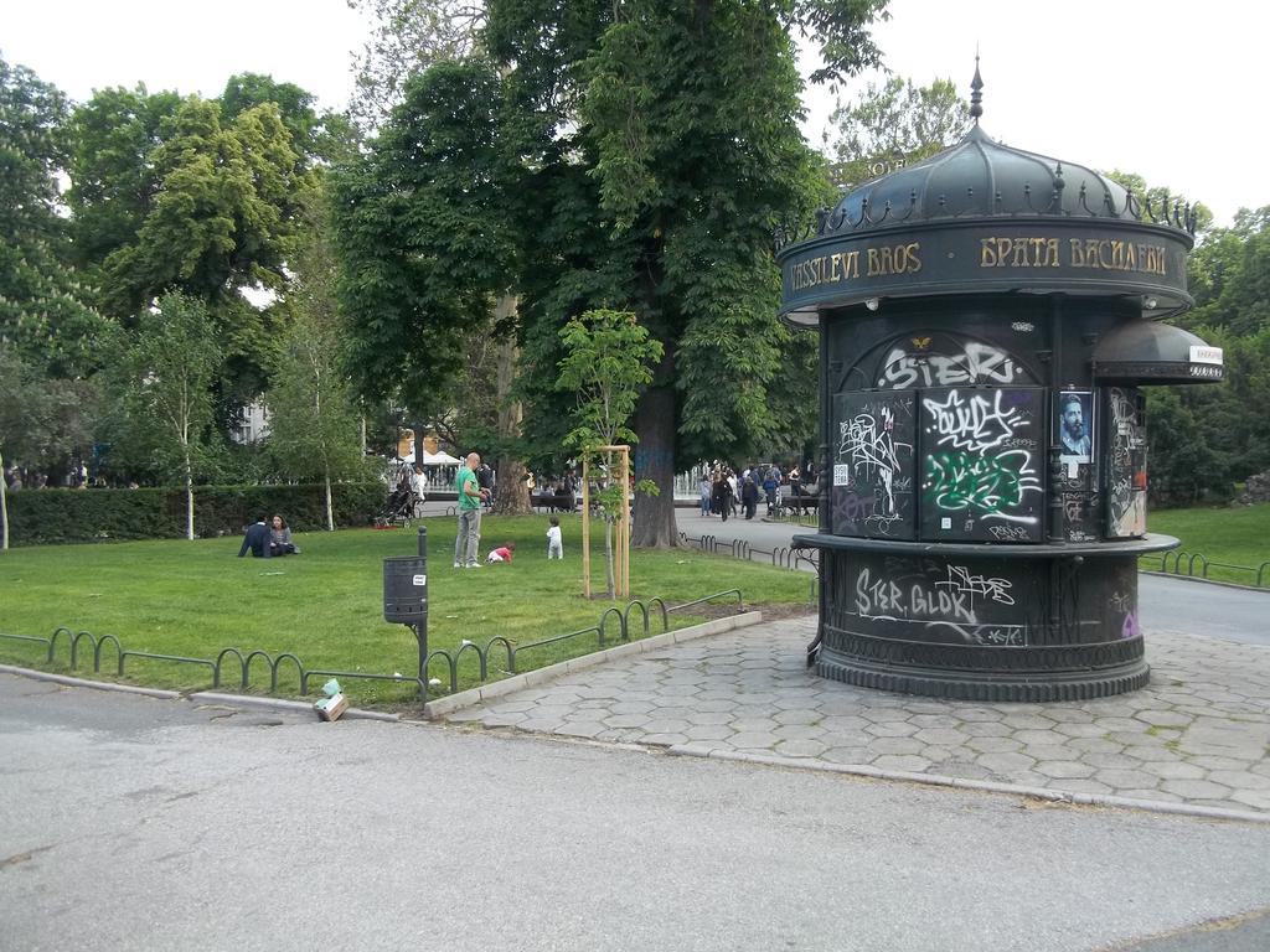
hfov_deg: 56.8
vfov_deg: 44.2
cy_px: 476
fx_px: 1174
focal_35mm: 32
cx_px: 635
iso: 80
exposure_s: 1/100
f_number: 2.9
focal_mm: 5.7
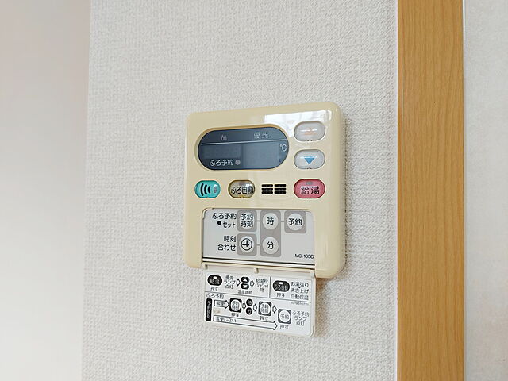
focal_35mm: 24
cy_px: 190
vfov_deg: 56.8
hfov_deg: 71.6
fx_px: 352
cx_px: 254
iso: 32
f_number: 1.8
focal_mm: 5.23
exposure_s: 1/60
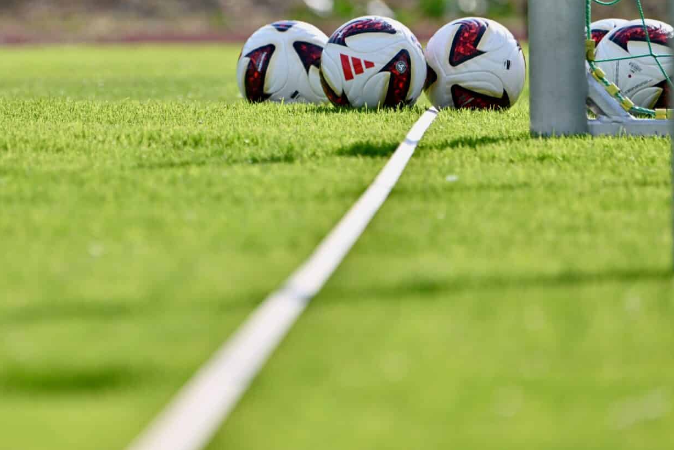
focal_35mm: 667
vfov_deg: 2.1
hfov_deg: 3.1
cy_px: 84
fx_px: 12488
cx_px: 183
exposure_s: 1/1600
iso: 220
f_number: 5.6
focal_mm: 400
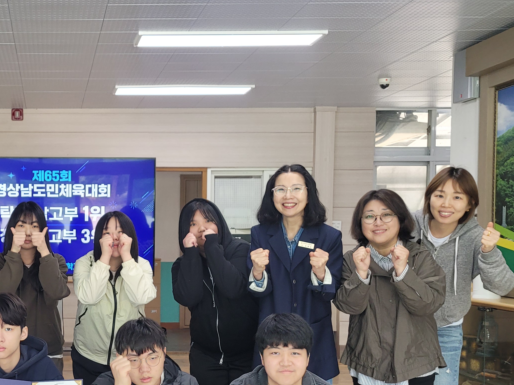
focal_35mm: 51
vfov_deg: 28.4
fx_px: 757
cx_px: 55
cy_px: 260
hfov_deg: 35.4
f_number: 1.8
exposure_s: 1/120
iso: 125
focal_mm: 5.4
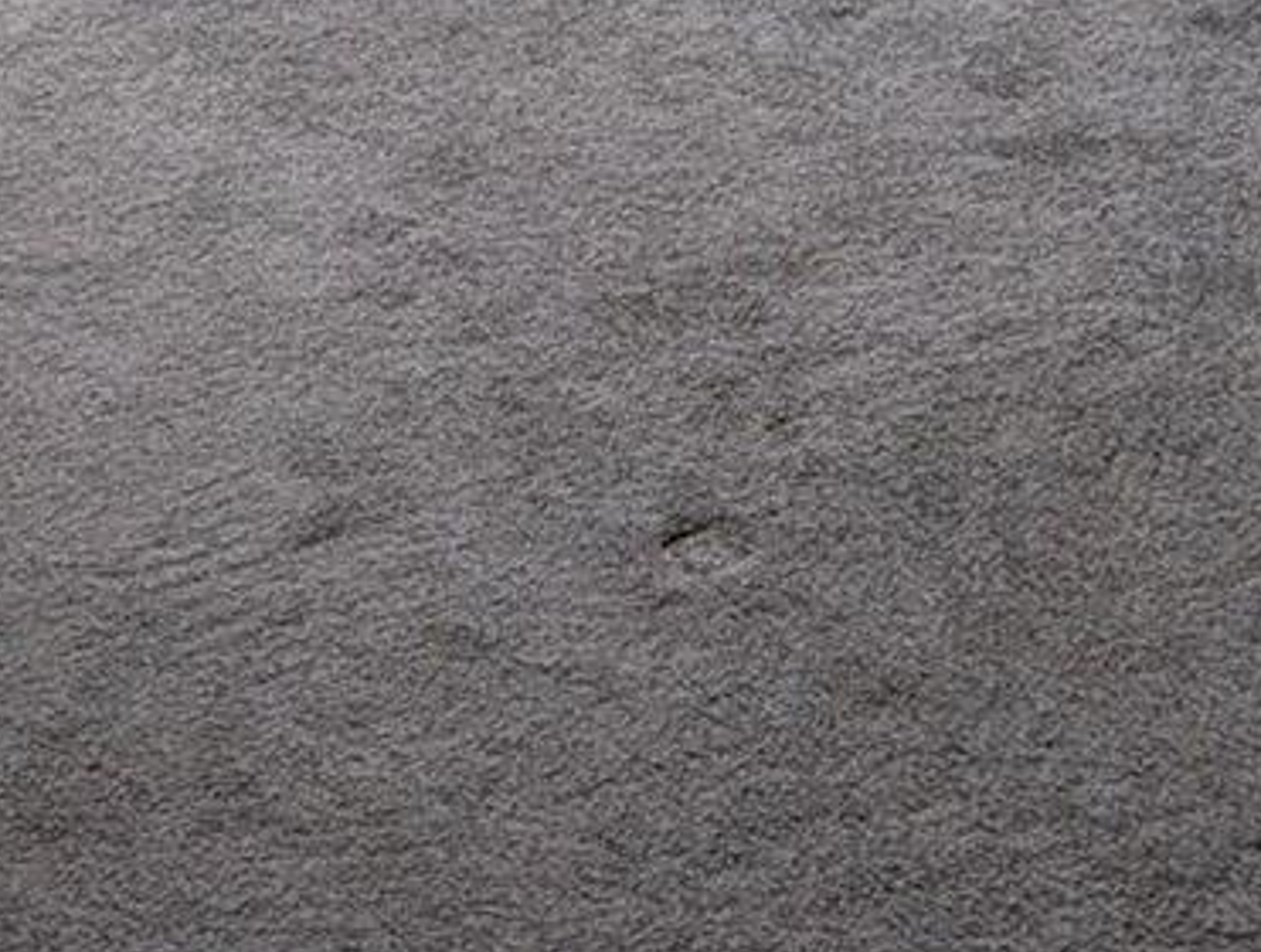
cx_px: 343
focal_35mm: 103
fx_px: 3761
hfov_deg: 18.9
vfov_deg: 12.7
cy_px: -935
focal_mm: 6.9
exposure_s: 1/703
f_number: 1.68
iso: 22
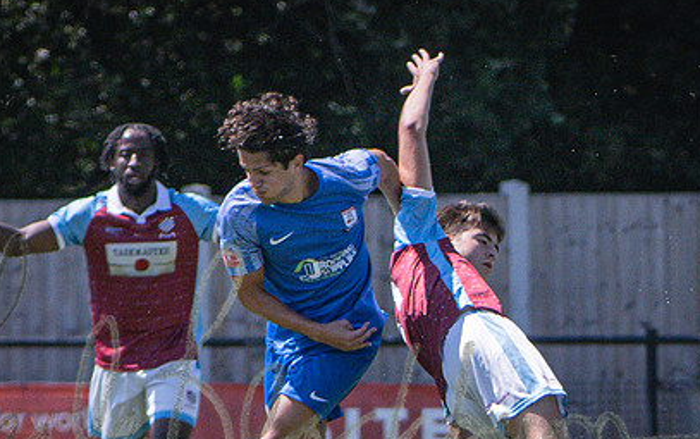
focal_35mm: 1794
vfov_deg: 0.7
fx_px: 34248
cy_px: 736
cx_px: 242
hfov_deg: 1.2
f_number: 4
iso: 400
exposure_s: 1/2500
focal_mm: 300
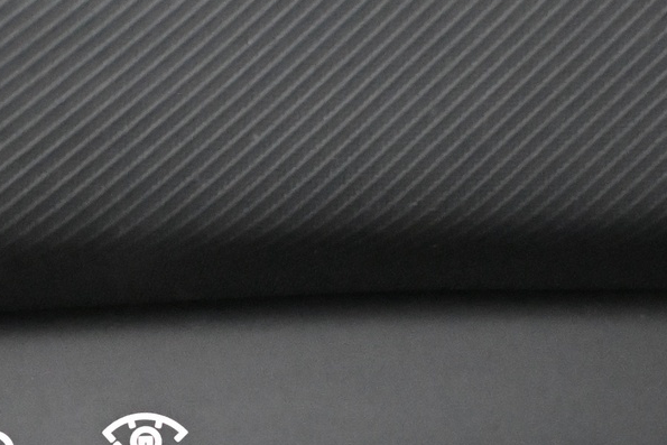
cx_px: 195
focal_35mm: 147
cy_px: 508
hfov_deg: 13.9
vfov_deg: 9.2
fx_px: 2724
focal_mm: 36
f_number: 5.3
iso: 12800
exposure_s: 1/25
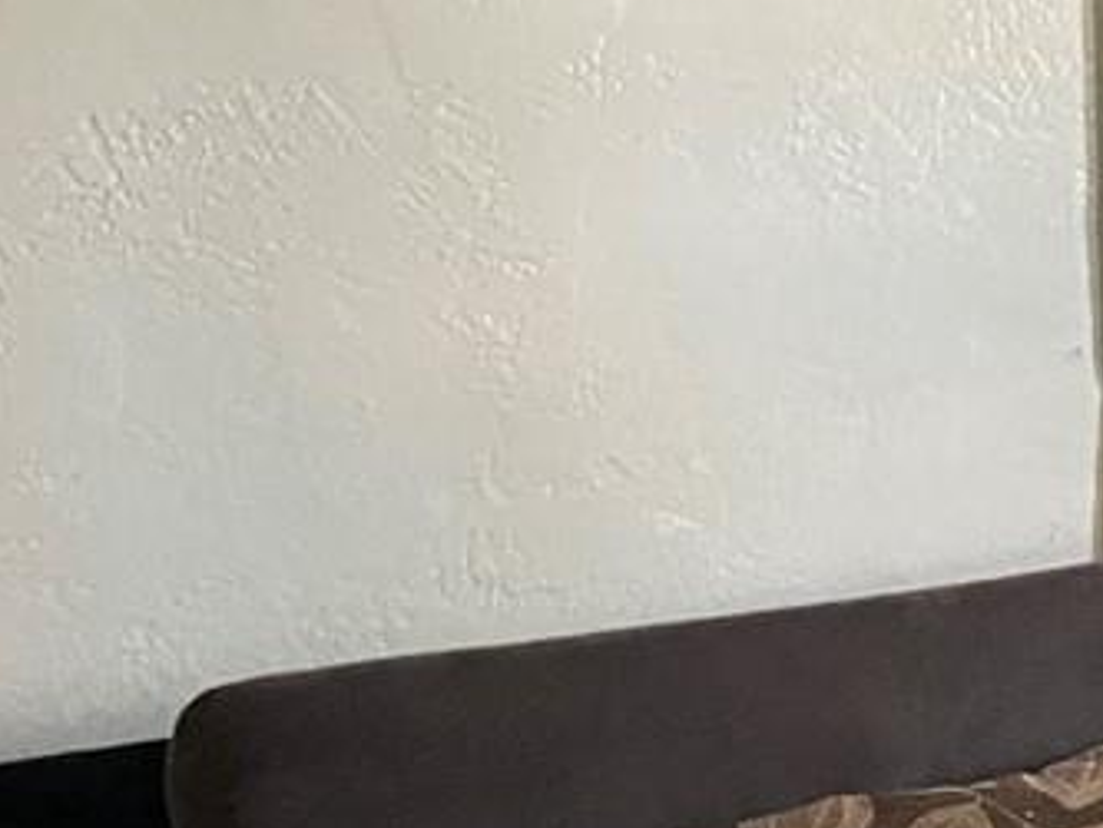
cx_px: 2375
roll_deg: -0.5
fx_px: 3984
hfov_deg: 13.1
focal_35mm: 125
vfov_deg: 11.8
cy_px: 659
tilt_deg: -13.2
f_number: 1.8
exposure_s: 1/30
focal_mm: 4.25
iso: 500
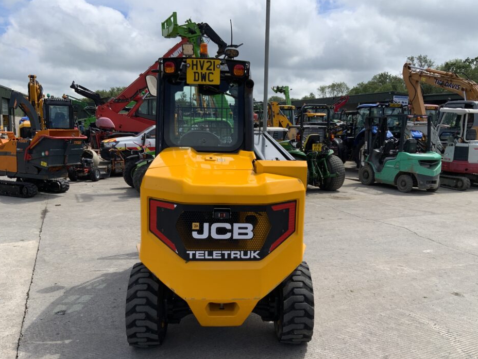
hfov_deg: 56.8
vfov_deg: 44.1
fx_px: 442
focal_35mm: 32
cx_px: 250
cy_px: 197
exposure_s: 1/1984
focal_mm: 3
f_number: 1.8
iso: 20
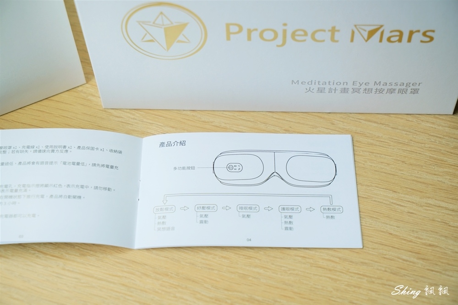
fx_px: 802
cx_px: 229
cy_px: 152
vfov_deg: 21.6
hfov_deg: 31.9
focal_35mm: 63
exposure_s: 1/80
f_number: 5.6
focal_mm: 63
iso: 100
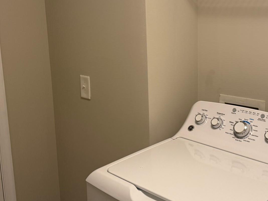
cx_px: 168
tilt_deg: -10.3
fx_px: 356
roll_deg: +1.2
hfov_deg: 40.9
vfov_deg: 31.4
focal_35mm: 46
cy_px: 75
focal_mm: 6.76
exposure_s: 1/60
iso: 160
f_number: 1.78
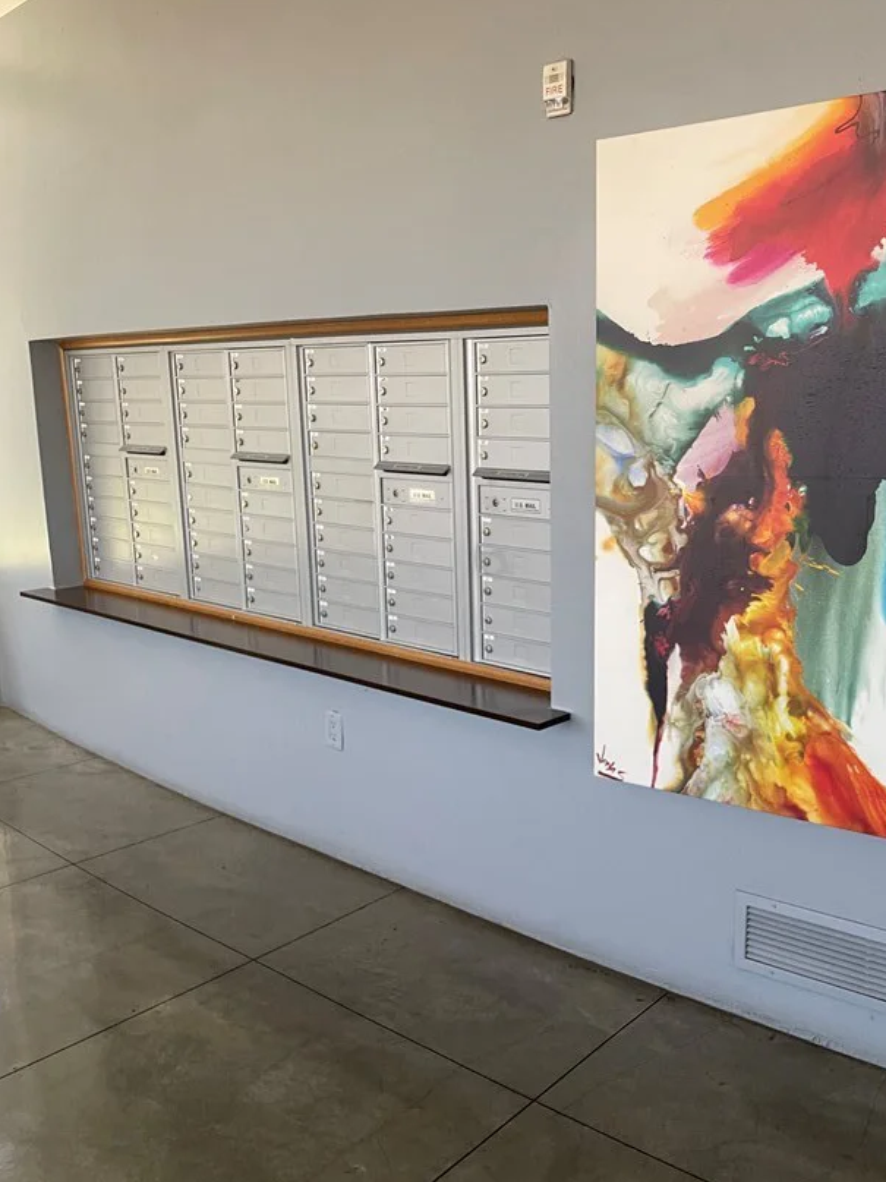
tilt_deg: -11.3
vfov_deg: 55.3
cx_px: 505
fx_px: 1126
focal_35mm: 33
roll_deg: +2.2
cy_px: 637
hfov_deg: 42.8
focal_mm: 4.2
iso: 125
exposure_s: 1/60
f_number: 1.6
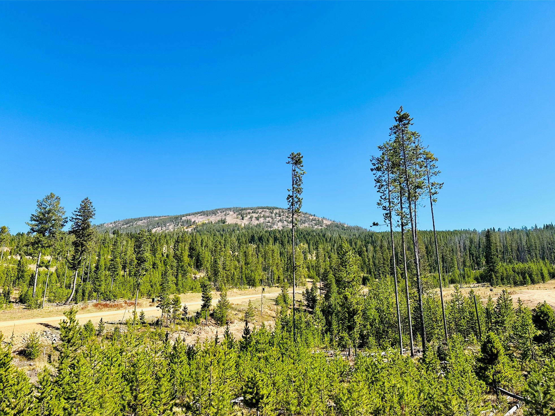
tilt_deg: +15.9
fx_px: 401
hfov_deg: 69.4
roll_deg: -0.7
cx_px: 271
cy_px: 216
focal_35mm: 25
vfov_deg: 54.9
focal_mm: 6.86
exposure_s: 1/3058
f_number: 1.78
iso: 80
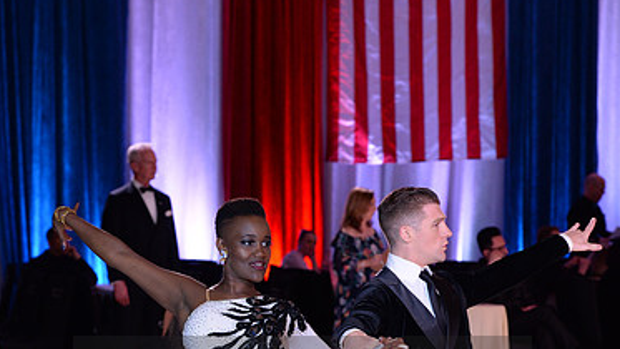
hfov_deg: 15.3
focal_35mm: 140
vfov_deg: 8.6
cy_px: 392
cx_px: 303
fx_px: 2302
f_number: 5
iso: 2000
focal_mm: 86
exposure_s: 1/250
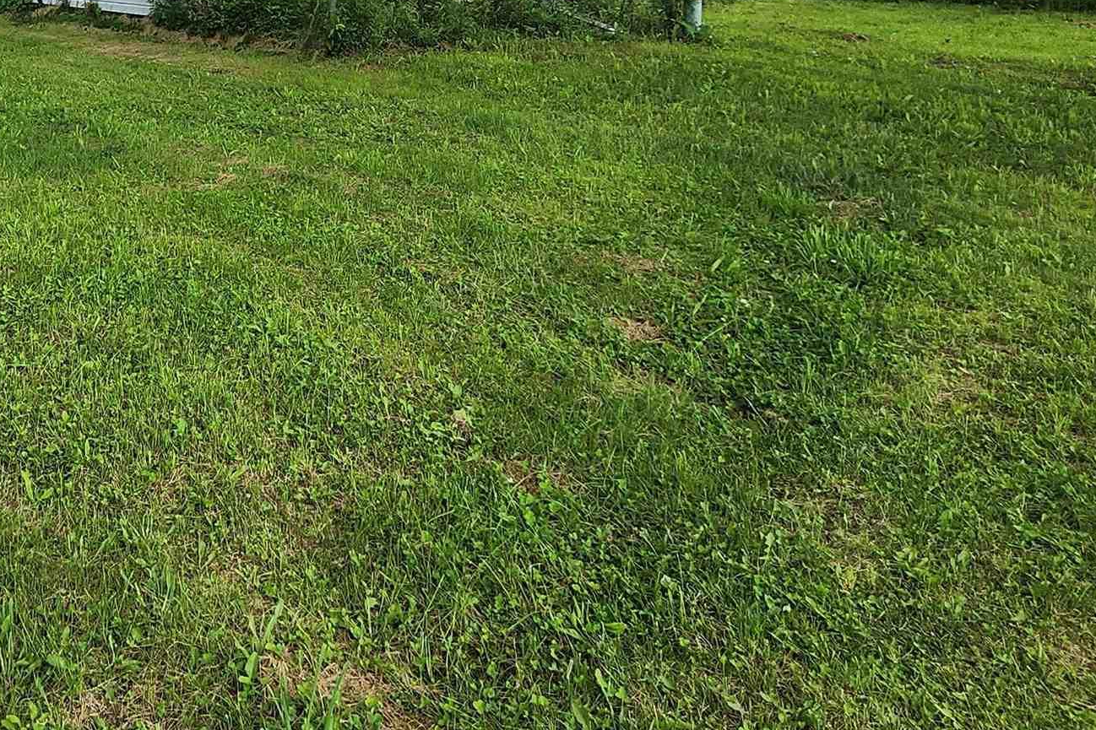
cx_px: 182
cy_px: -12
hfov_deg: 53.8
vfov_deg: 36.6
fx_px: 974
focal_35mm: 32
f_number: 2.2
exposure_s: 1/697
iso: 50
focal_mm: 2.2
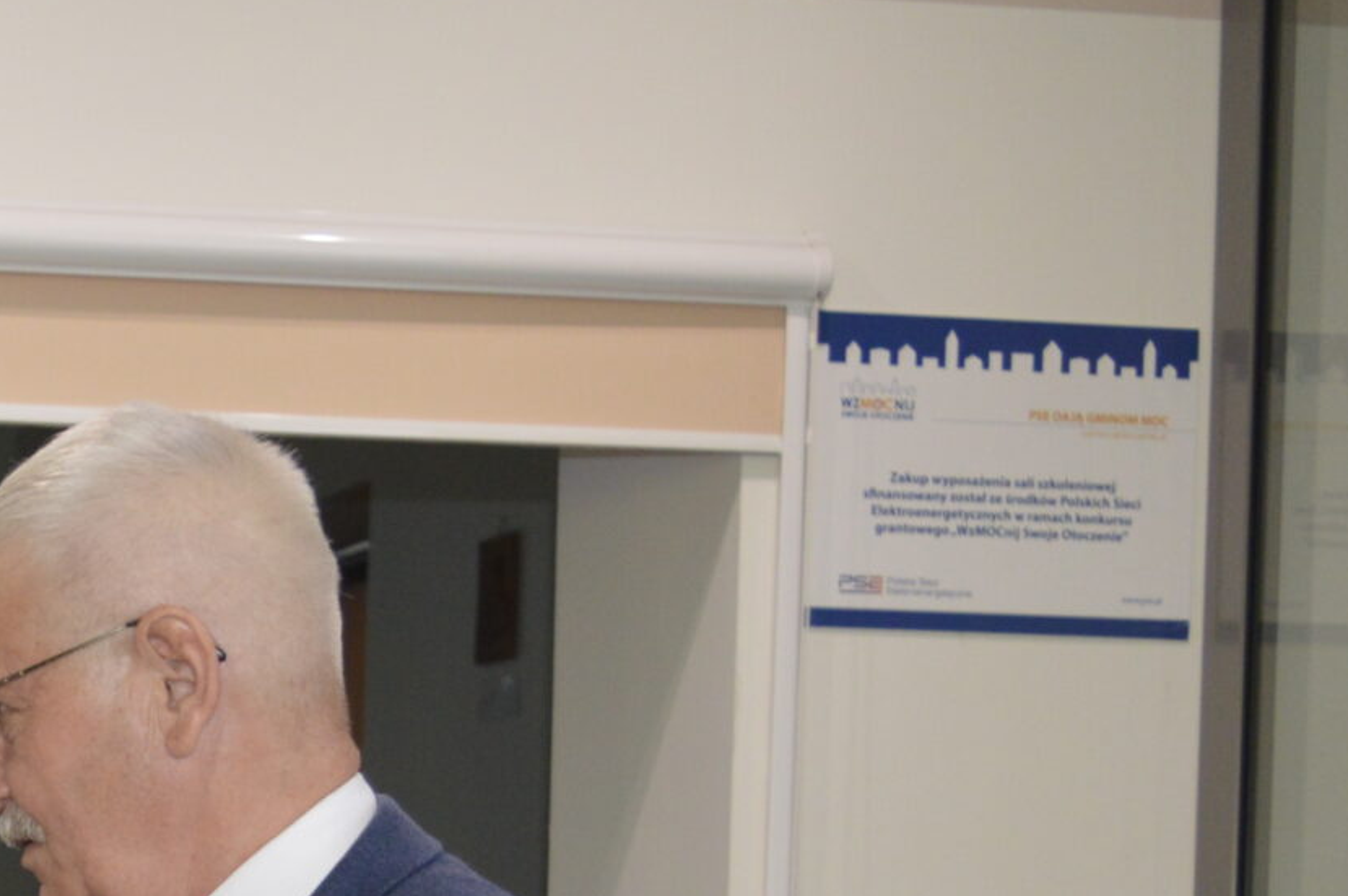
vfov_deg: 12.2
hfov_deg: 17.7
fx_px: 3985
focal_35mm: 107
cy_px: 1324
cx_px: -527
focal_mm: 23
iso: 800
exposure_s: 1/60
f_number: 3.8
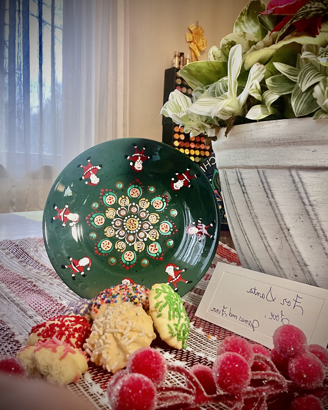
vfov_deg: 55.7
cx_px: 165
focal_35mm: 32
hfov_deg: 45.8
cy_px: 207
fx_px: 388
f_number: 2.2
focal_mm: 2.71
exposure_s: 1/60
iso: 160
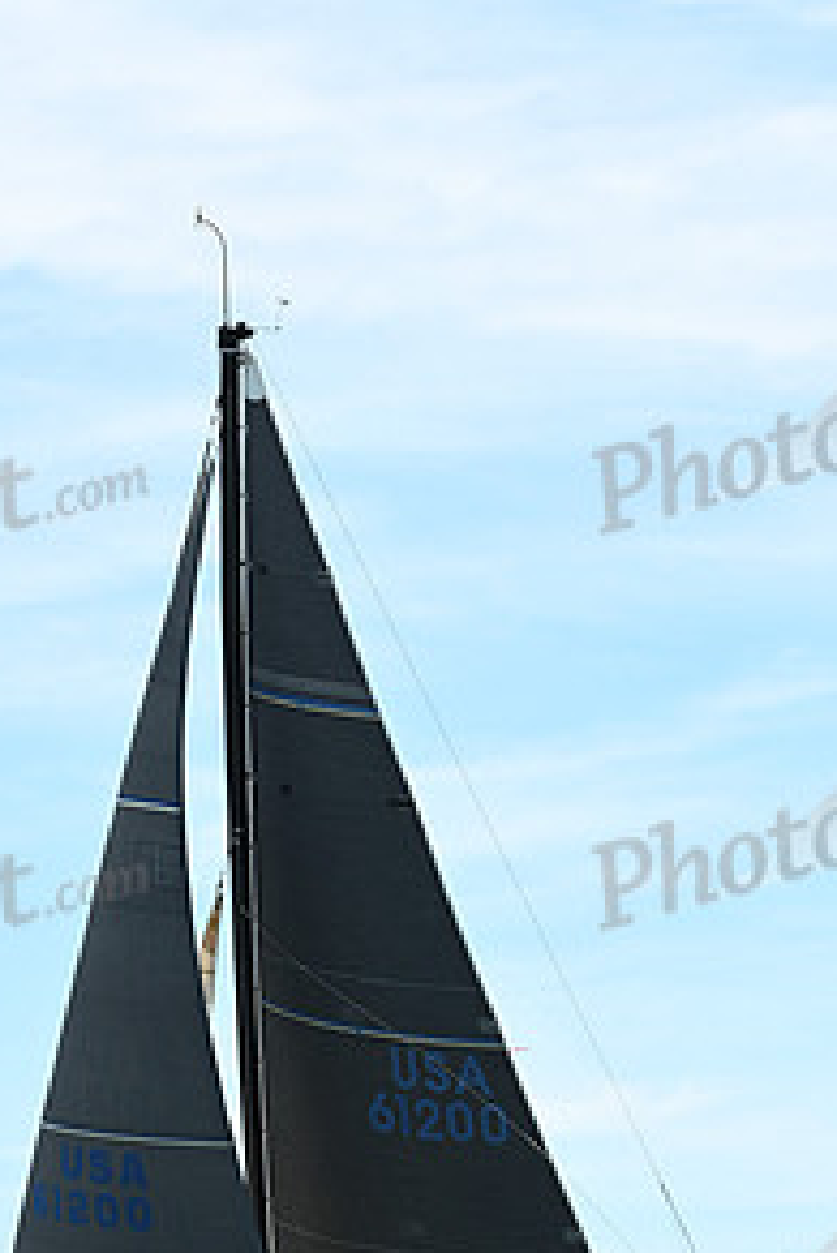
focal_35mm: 149
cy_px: 1103
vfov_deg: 13.7
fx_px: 5190
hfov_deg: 9.2
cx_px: 371
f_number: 5
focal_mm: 75
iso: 320
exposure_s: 1/1000
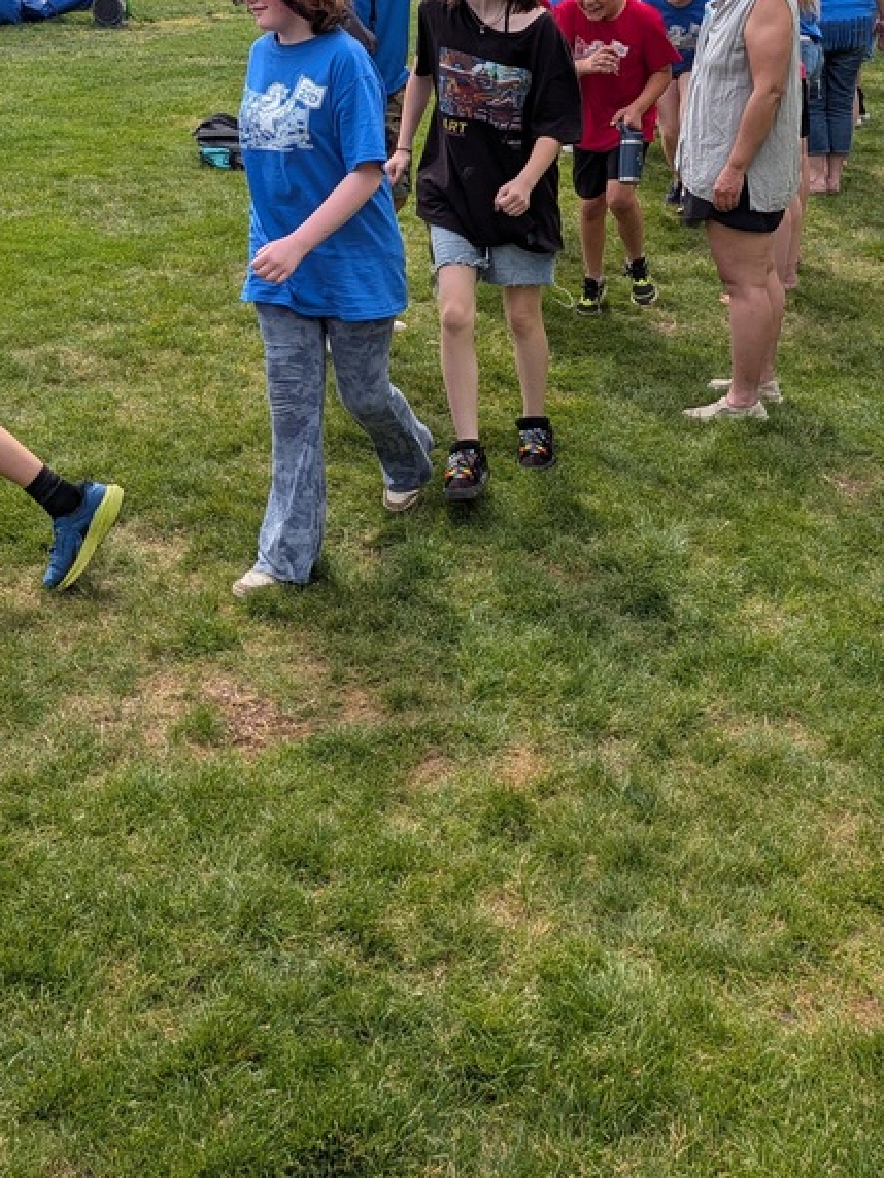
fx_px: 1464
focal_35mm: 43
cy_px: 210
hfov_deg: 33.6
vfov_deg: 41.7
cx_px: 468
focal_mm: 4.53
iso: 27
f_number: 1.7
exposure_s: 1/1433
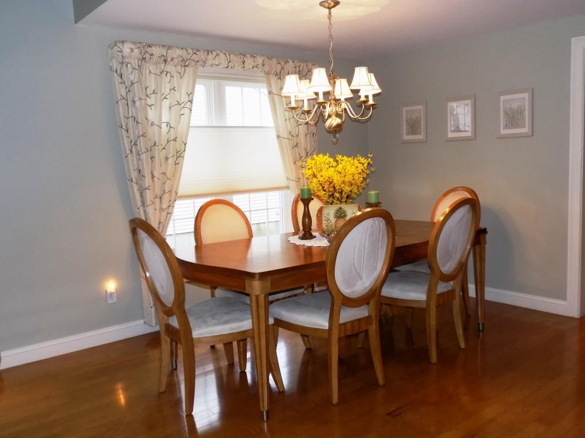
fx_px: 507
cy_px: 219
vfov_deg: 46.8
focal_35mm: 30
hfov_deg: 60.0
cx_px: 292
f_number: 3.3
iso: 200
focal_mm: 5.3
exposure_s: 1/30
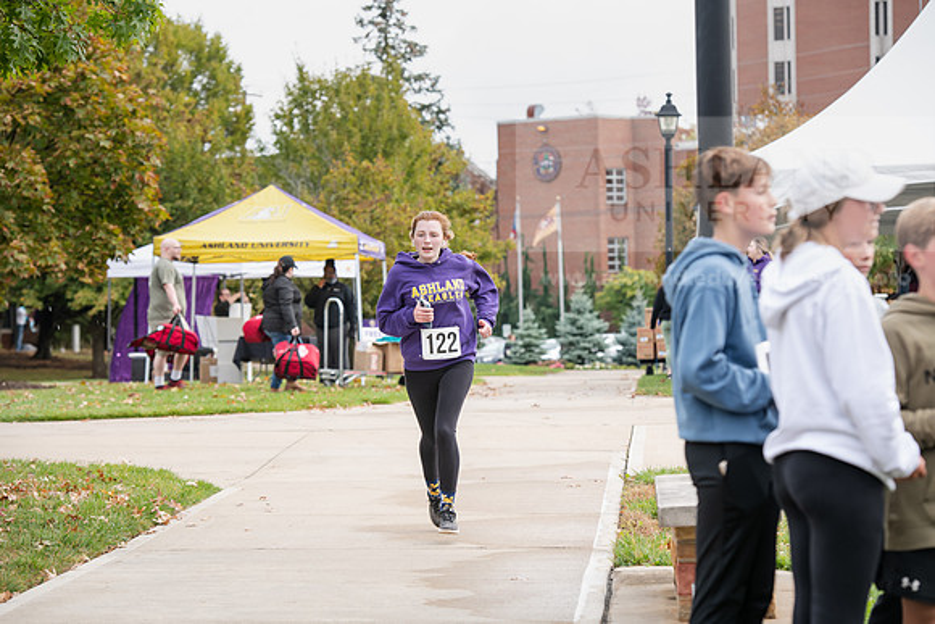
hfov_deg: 18.3
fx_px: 2909
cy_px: 312
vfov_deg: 12.2
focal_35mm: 112
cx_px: 468
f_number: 5
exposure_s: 1/320
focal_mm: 112
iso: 400
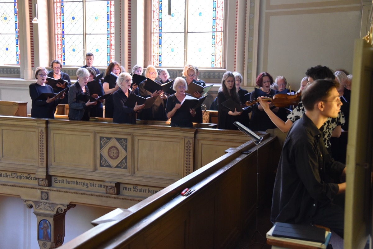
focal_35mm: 40
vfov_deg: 33.4
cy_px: 124
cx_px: 186
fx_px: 415
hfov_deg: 48.4
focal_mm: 40
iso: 4000
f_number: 4
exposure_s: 1/60
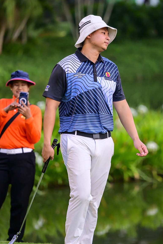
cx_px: 85
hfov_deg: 7.2
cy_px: 150
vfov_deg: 10.7
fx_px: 1304
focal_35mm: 192
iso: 2500
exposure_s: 1/320
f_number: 2.8
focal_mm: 155
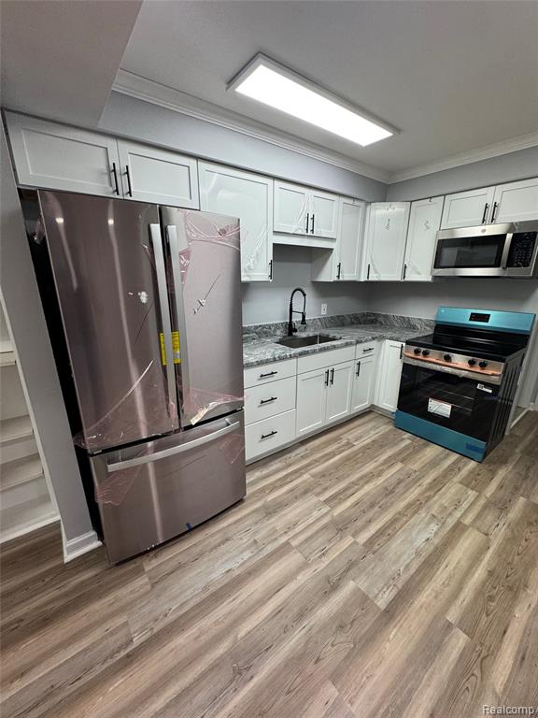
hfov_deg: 85.7
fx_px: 290
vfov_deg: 102.1
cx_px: 269
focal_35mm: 14
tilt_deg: -14.4
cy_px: 359
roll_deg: +0.1
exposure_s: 1/120
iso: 160
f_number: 2.2
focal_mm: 2.22
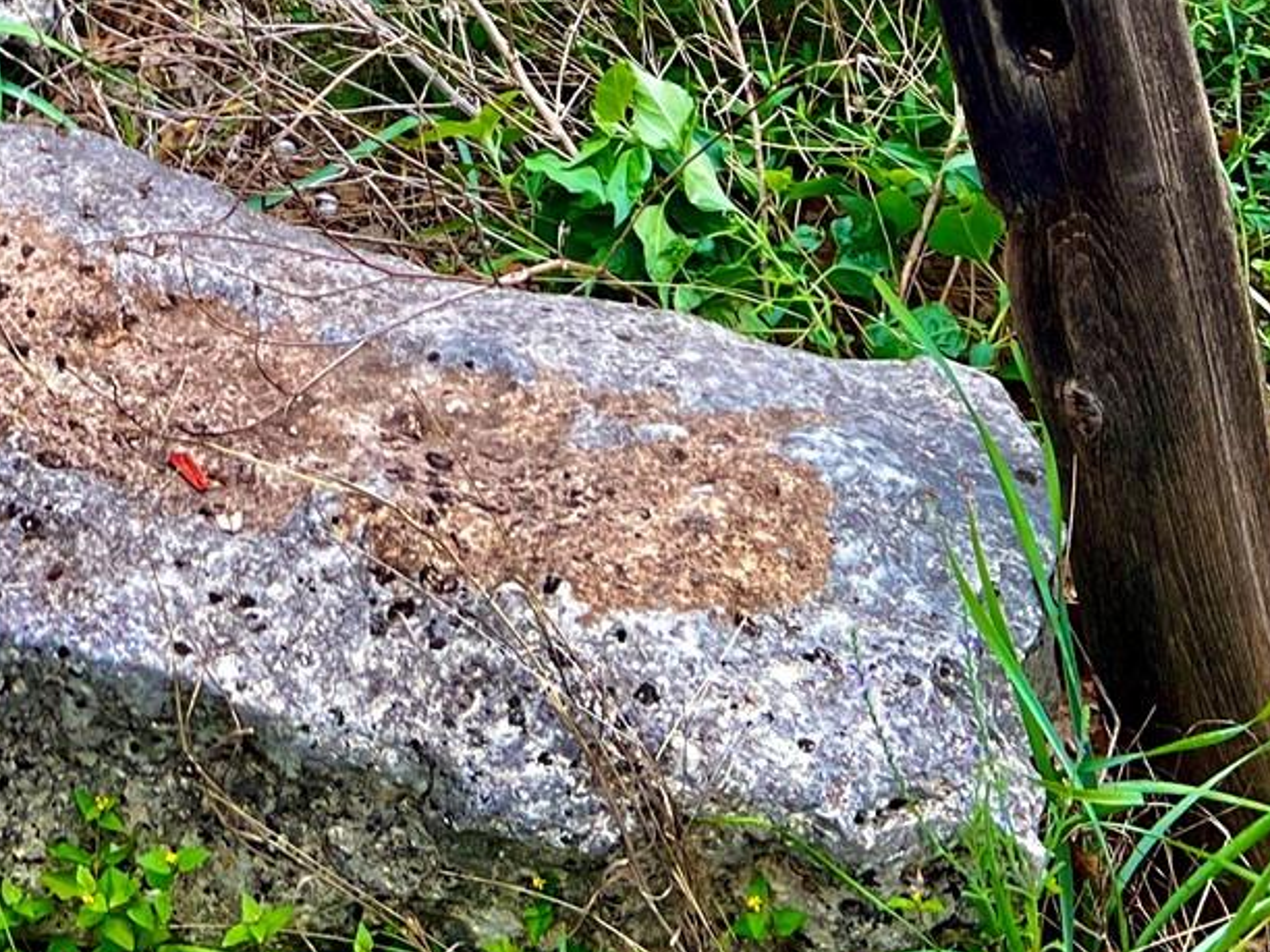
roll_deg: +2.7
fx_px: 3192
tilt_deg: -20.6
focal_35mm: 87
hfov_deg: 21.3
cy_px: -514
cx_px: -139
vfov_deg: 15.5
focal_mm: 5.7
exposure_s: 1/490
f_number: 1.5
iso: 50
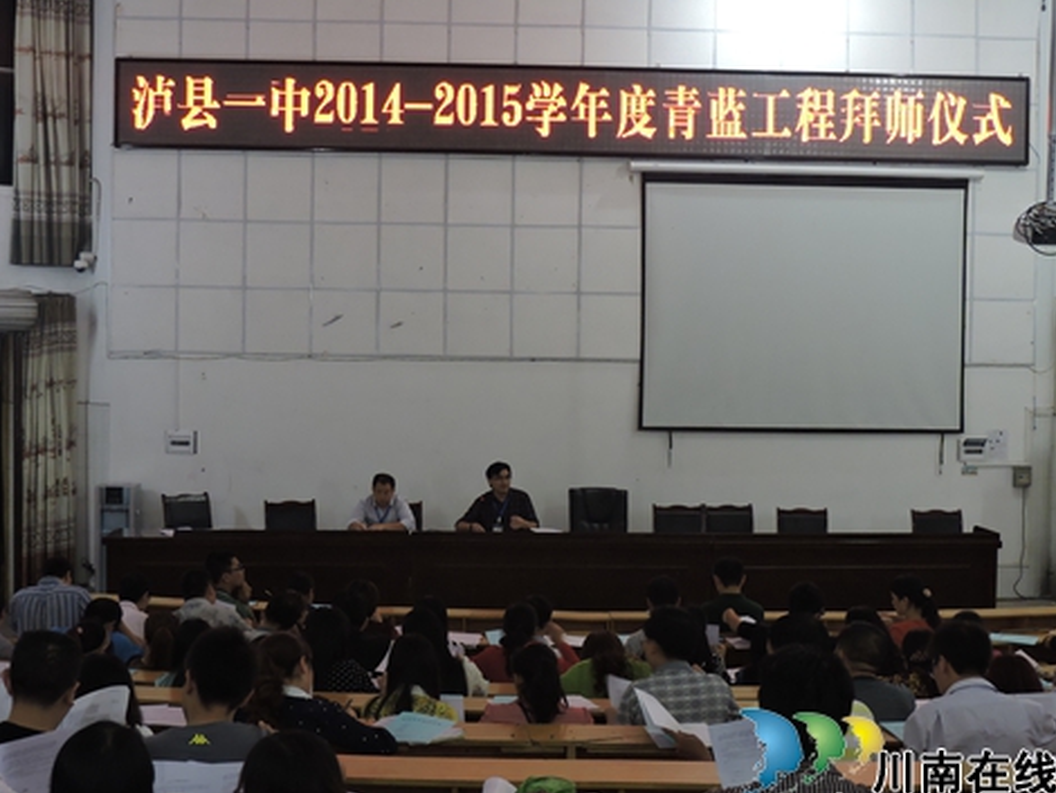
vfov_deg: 29.1
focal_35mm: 50
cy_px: 414
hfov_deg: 38.2
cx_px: 539
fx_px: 1526
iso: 500
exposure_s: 1/13
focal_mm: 8.4
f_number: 3.5
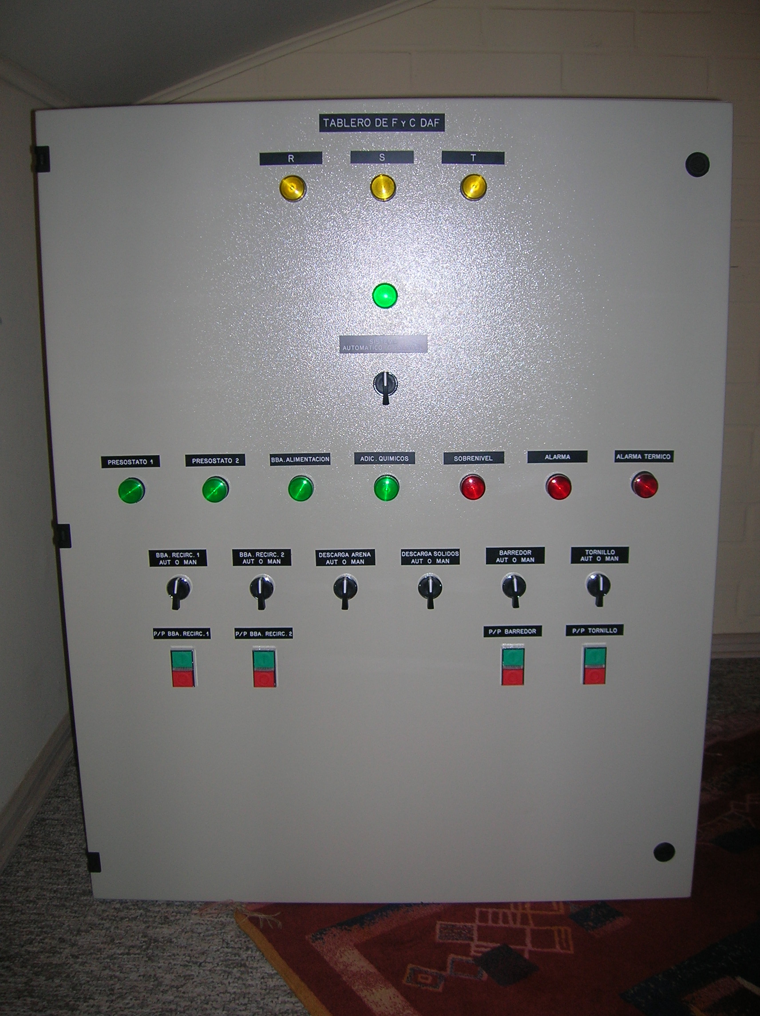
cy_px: 508
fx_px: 997
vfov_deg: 54.0
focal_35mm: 34
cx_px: 380
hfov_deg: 41.7
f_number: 2.9
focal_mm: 5.7
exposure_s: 1/60.1
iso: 50
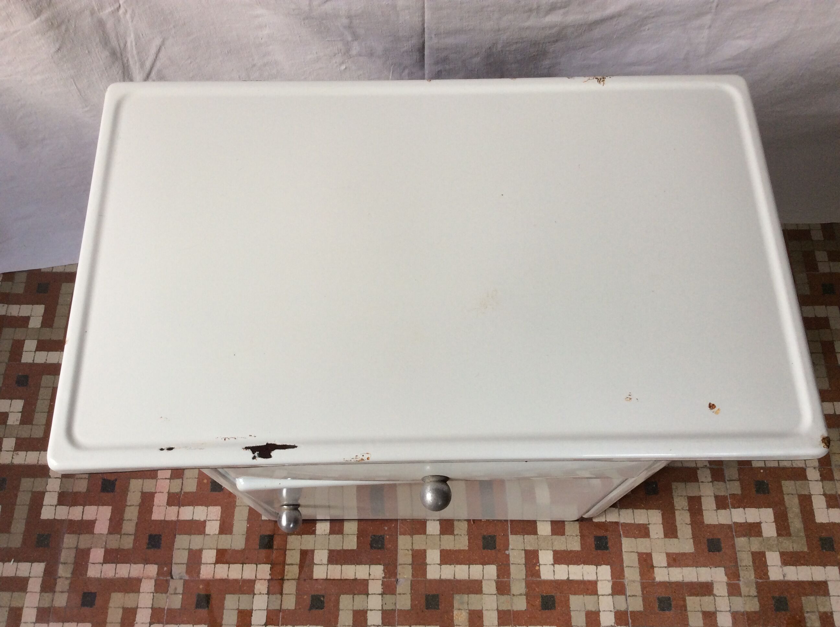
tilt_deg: -67.7
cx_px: 420
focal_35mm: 32
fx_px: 775
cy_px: 314
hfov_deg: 56.9
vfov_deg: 44.1
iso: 40
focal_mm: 3.3
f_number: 2.4
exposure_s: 1/50
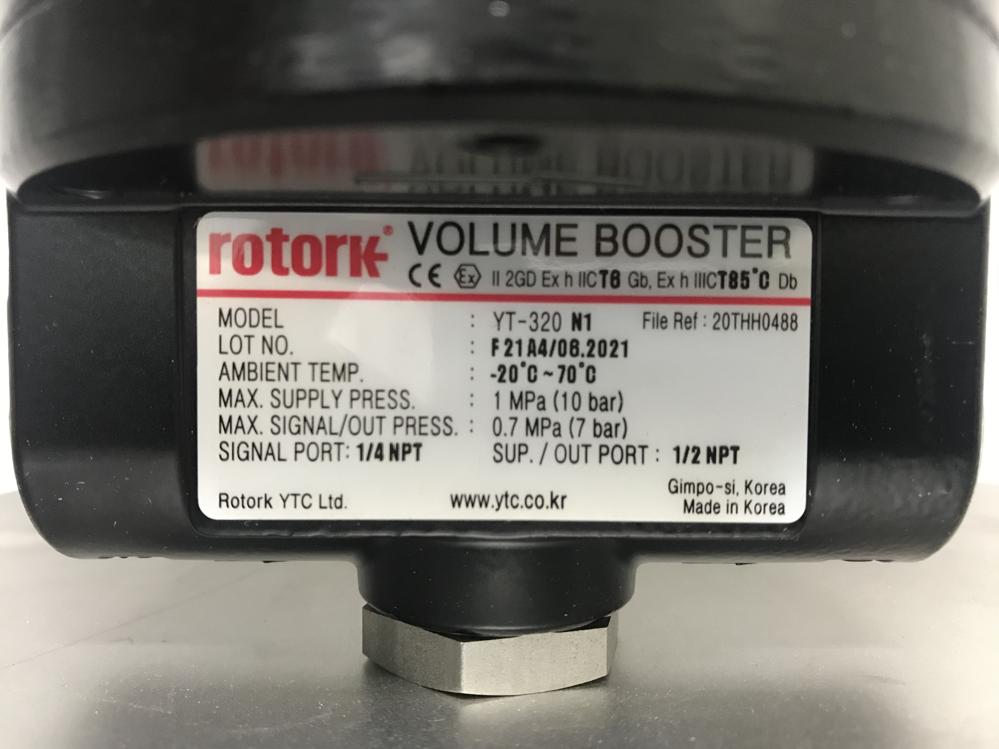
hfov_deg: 63.4
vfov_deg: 49.7
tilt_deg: -0.8
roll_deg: +1.4
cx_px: 500
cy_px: 374
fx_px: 808
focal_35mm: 28
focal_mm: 3.99
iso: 100
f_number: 1.8
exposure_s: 1/11
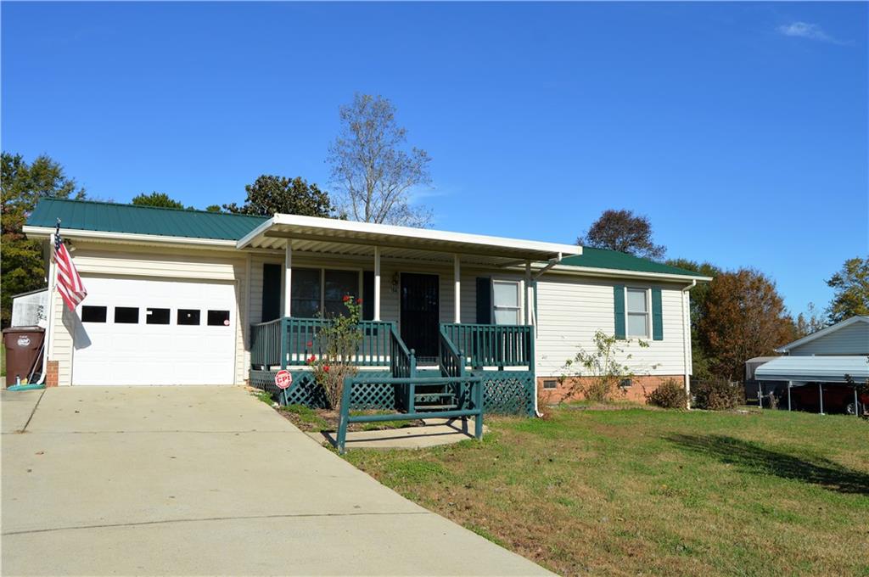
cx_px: 434
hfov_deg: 67.4
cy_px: 288
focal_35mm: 27
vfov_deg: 47.8
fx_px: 651
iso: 100
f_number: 9
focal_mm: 18
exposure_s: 1/320
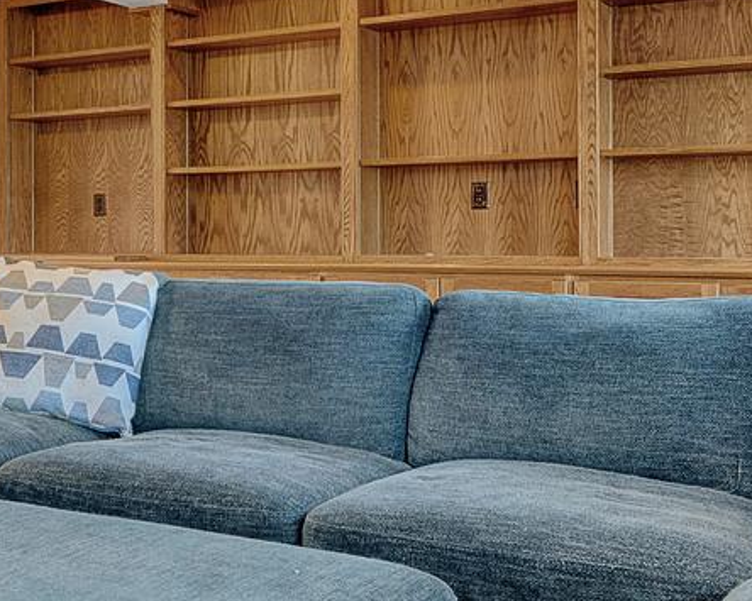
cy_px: 241
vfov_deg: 29.1
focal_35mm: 52
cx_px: 10
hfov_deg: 33.2
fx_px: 1157
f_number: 8
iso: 200
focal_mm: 12
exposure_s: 1.6
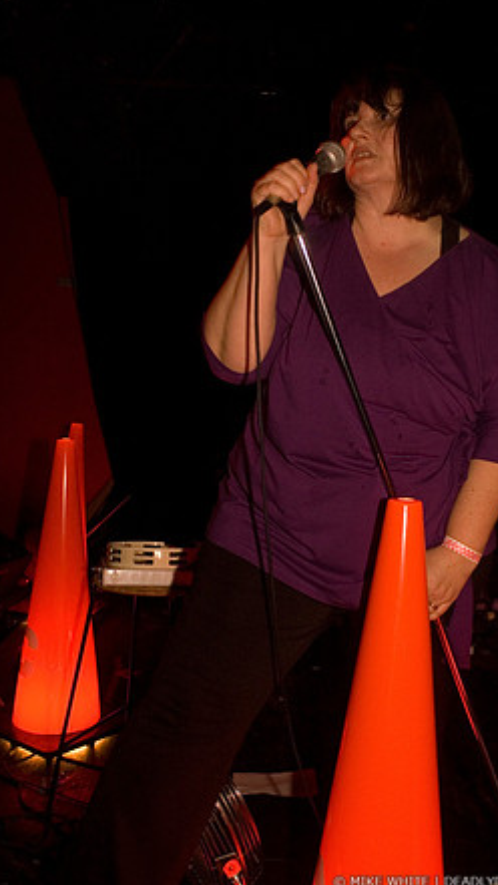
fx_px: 751
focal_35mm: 32
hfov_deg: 36.6
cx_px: 292
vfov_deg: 61.0
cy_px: 439
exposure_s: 1/60
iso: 800
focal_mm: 20
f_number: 3.2
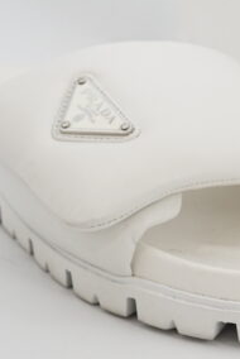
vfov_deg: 11.3
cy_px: 16
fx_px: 1795
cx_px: 300
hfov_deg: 7.6
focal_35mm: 180
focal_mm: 50
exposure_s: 1/15
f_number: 6.3
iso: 640
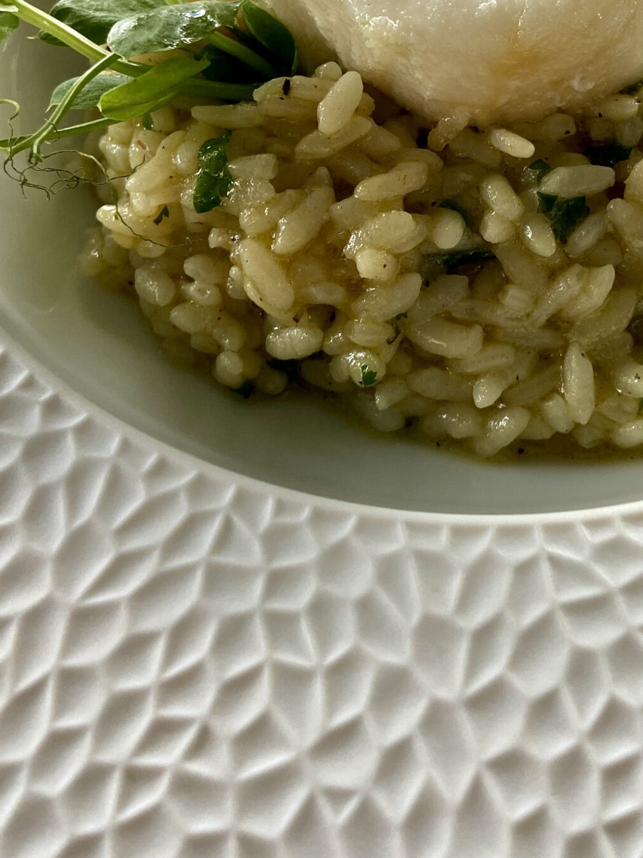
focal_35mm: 49
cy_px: 210
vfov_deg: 37.9
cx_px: 436
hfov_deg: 29.5
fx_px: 1213
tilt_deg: -54.4
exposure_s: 1/100
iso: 100
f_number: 1.8
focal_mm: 4.25
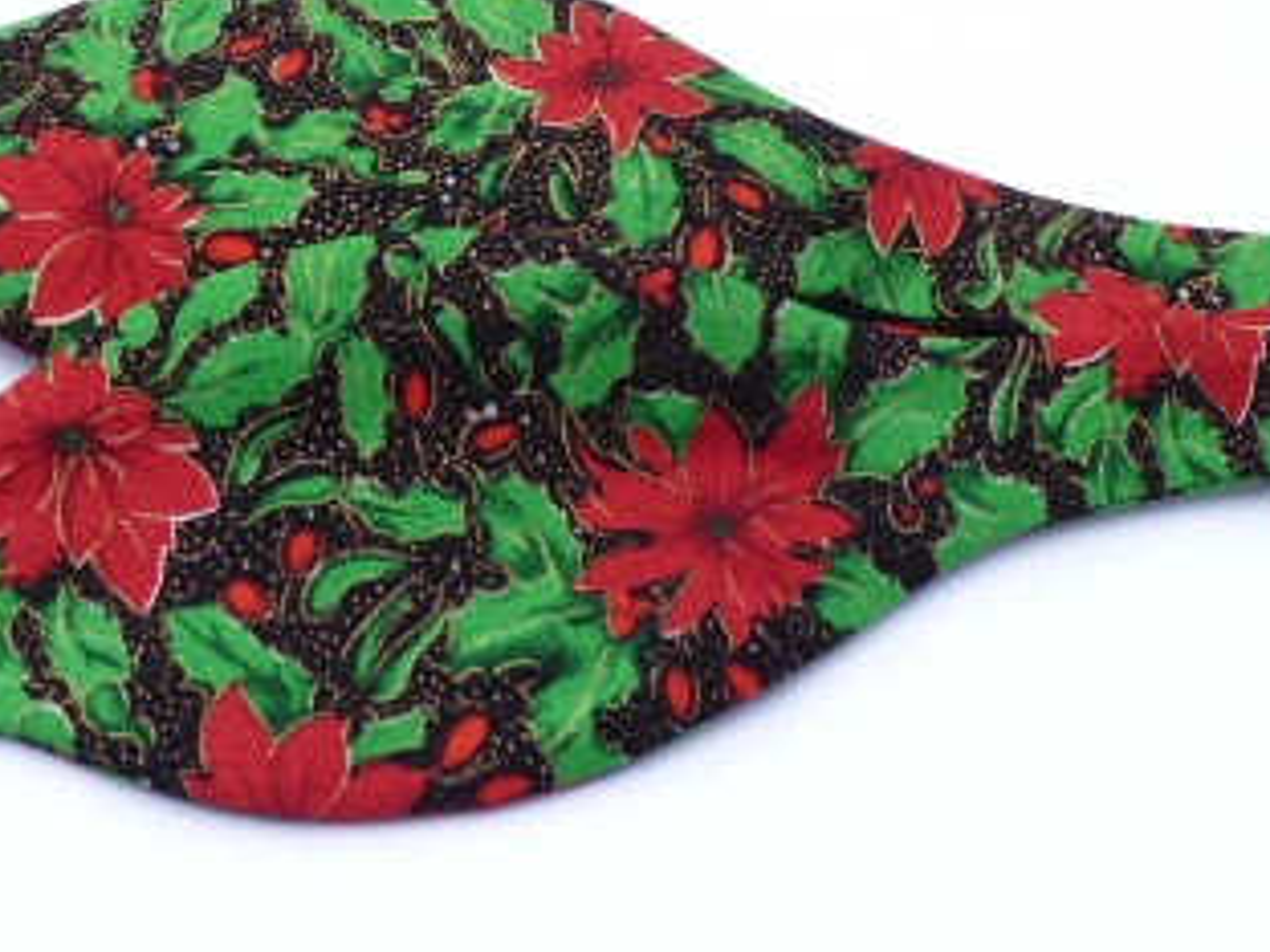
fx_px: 2788
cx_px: 509
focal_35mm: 76
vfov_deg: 19.4
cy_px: 407
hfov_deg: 25.6
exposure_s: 1/250
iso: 80
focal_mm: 6.5
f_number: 5
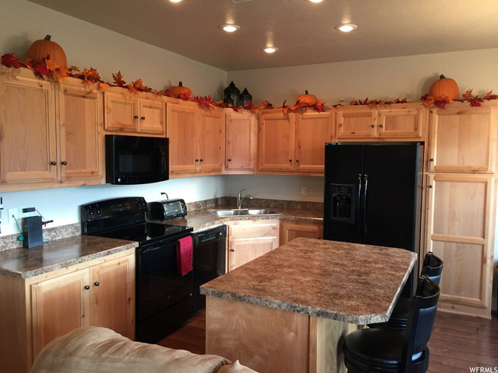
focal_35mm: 29
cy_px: 186
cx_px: 249
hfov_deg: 61.7
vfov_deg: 48.2
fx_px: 417
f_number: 2.2
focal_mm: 4.15
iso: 125
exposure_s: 1/30
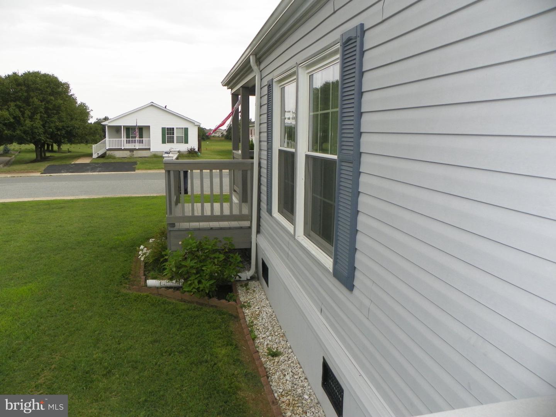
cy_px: 208
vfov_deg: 53.1
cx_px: 278
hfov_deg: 67.3
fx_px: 418
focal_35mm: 26
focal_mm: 4.6
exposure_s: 1/200
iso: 64
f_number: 3.5
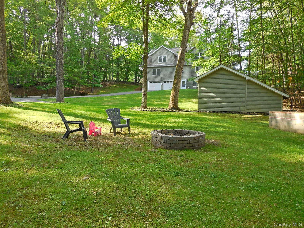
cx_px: 152
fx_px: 220
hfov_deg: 69.4
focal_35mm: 25
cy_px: 114
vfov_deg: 54.9
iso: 125
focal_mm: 4.5
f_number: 3.1
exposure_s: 1/160
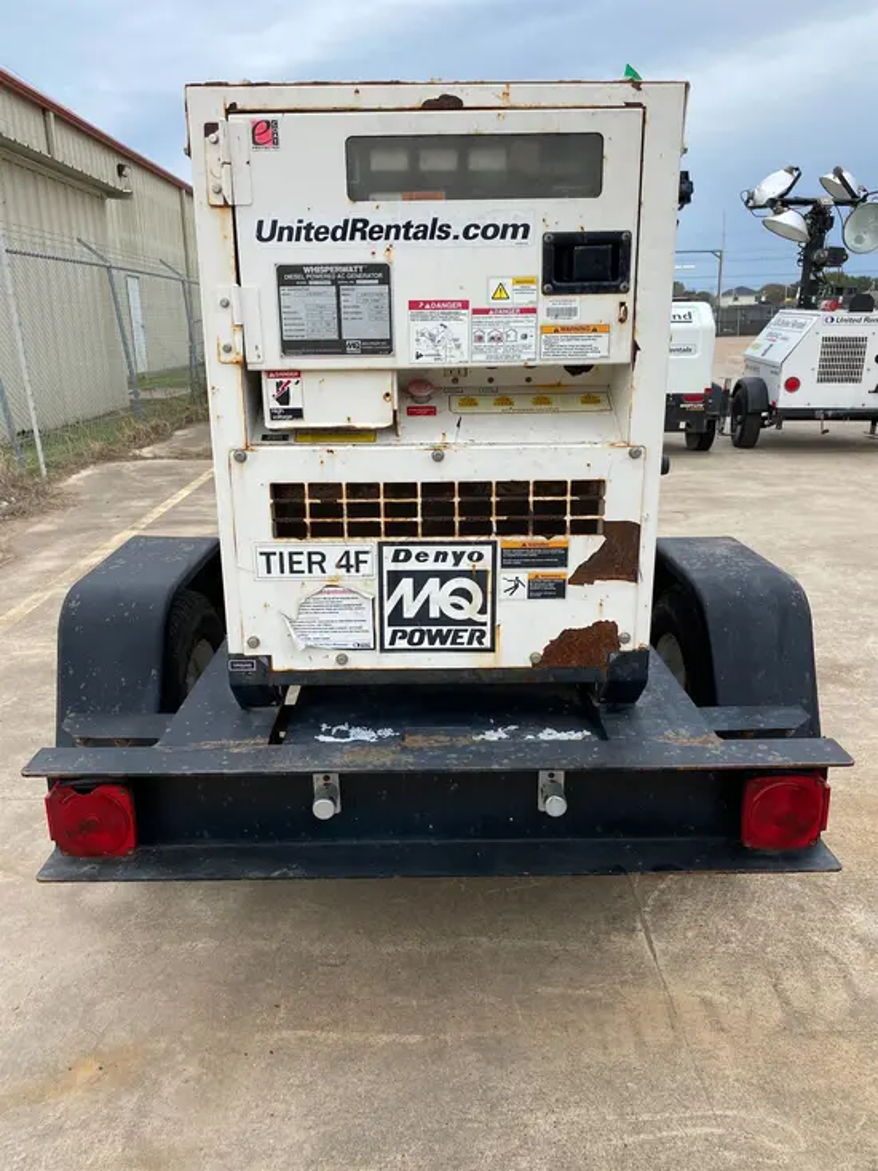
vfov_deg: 67.3
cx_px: 439
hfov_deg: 53.1
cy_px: 586
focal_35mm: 26
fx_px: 879
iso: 32
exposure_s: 1/1258
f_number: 1.8
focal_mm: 4.25
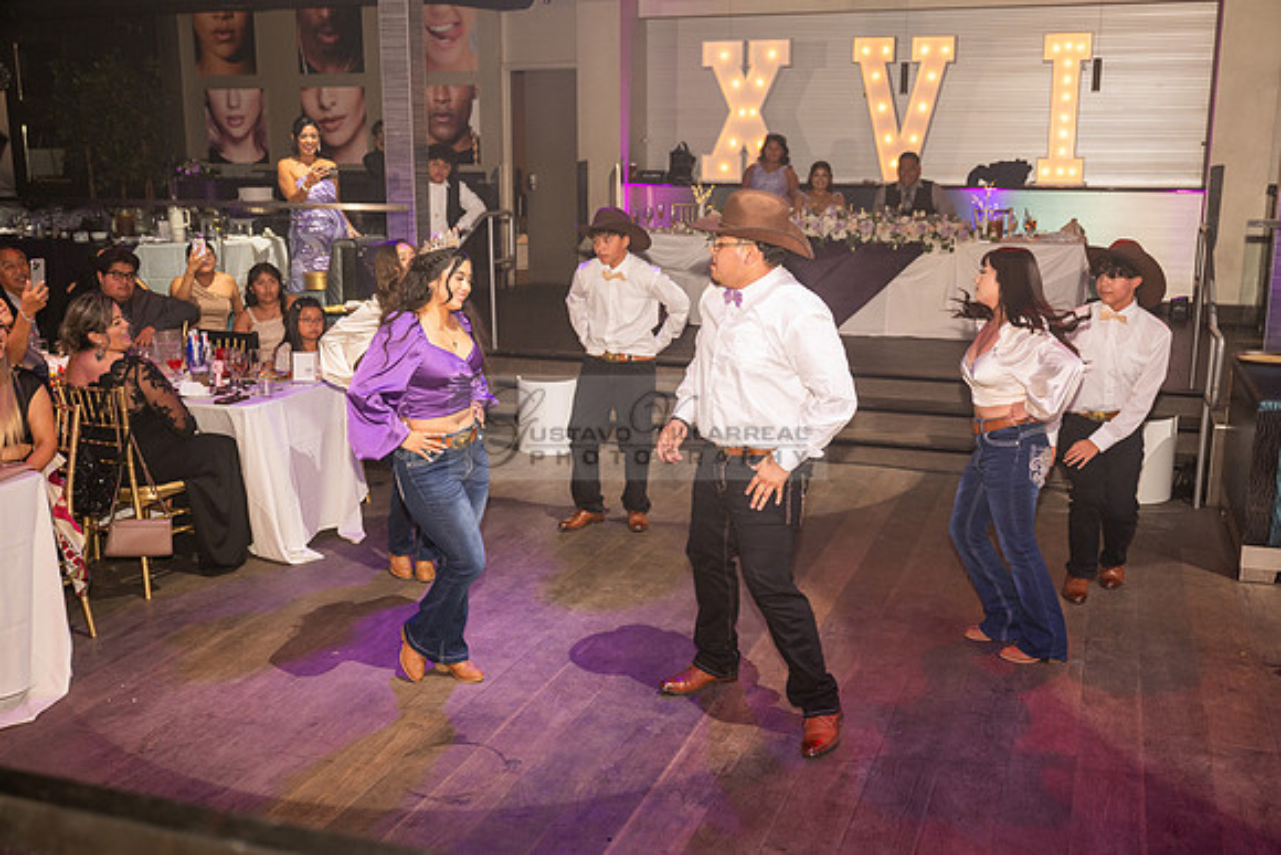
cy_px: 428
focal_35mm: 36
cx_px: 640
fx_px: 1281
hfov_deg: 53.1
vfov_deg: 36.9
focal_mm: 36
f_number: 4
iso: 1000
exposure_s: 1/200
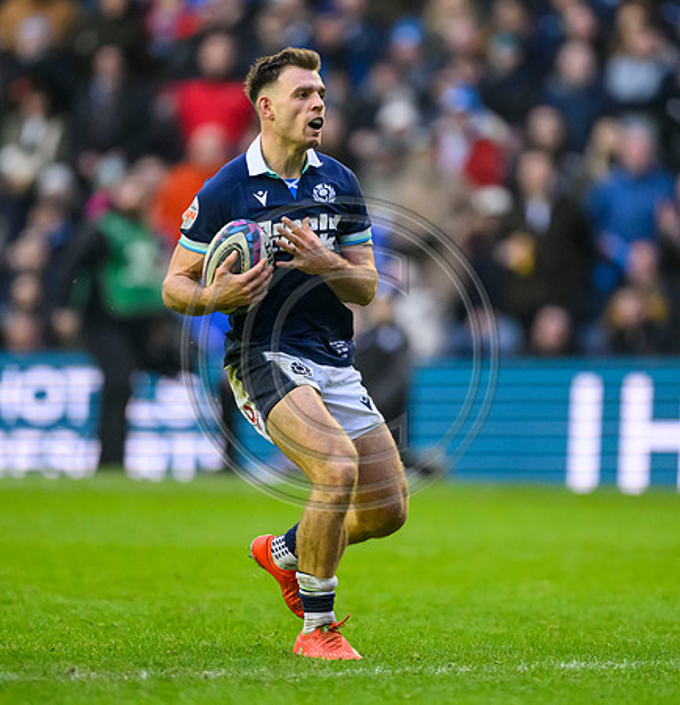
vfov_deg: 3.1
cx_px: 320
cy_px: 355
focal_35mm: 578
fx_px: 13088
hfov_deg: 3.0
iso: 6400
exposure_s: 1/2500
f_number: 2.8
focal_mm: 400
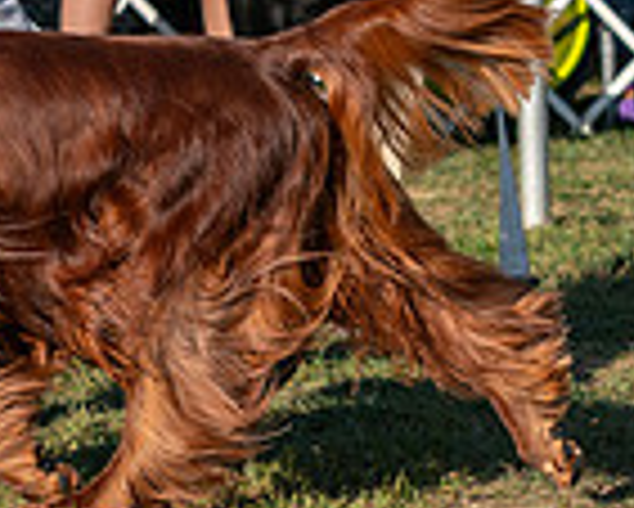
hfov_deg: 4.8
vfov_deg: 3.9
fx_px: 7492
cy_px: -216
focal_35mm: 399
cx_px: -313
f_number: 4.5
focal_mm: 89
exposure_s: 1/1250
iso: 100
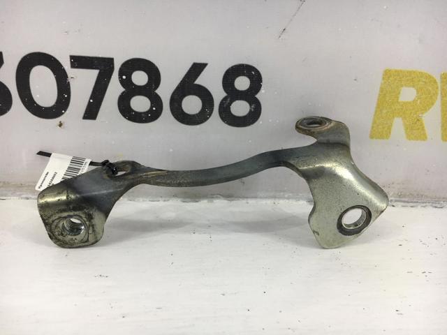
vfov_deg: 48.2
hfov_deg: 61.7
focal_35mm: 29
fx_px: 374
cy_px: 168
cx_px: 224
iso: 40
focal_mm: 4.15
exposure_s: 1/100
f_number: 2.2
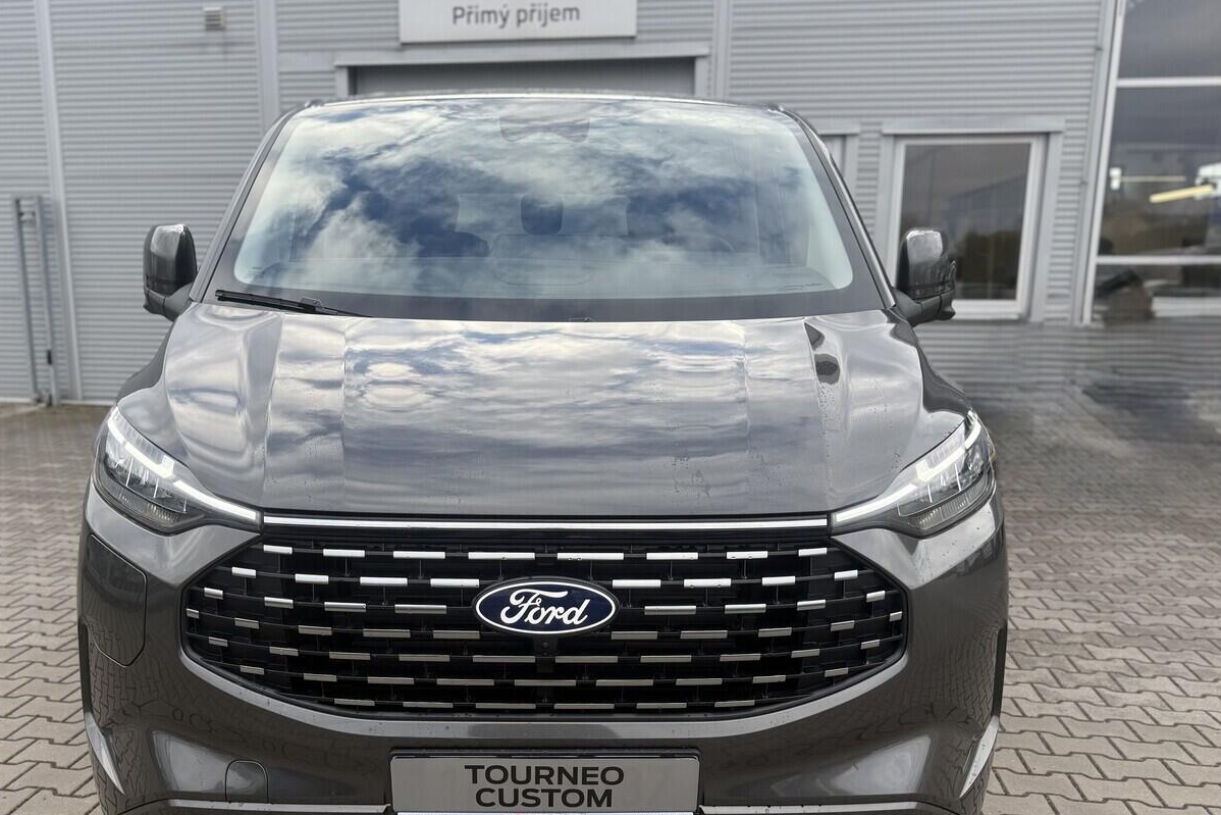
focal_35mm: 30
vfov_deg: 43.4
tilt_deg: -11.7
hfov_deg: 61.8
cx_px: 541
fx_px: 1018
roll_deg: -0.2
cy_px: 491
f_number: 1.78
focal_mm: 6.76
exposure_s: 1/772
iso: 80
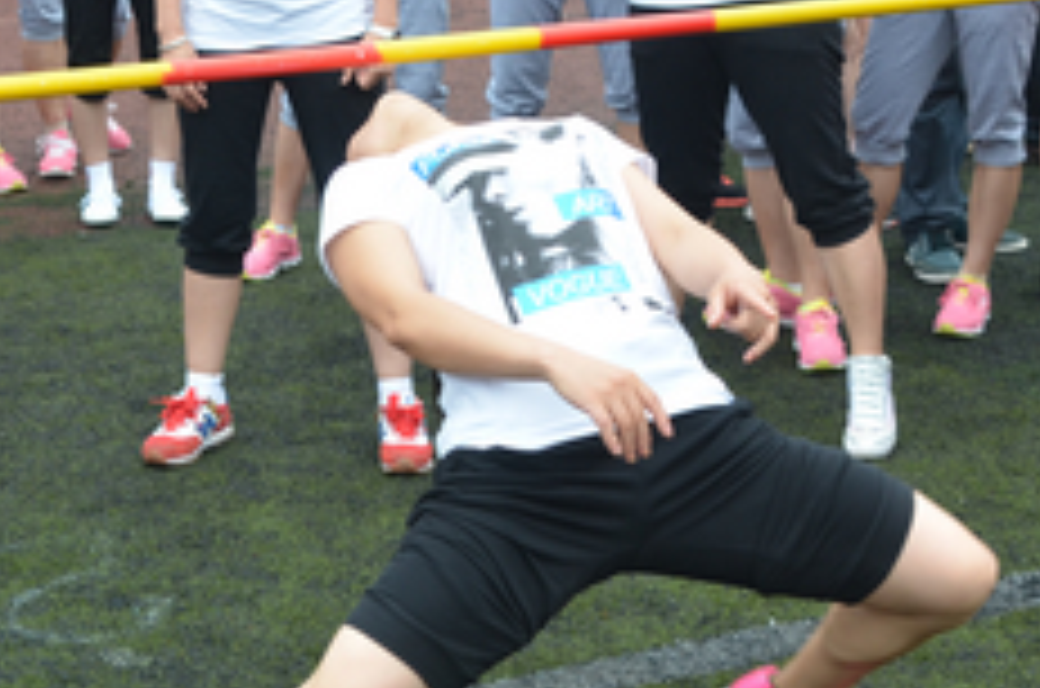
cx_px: 387
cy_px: 173
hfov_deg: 19.6
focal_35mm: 104
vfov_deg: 13.1
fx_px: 2998
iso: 200
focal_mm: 32
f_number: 5.6
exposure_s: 1/125
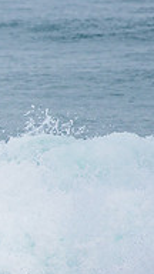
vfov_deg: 1.4
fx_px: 11477
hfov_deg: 0.8
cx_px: -194
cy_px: 168
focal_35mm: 1581
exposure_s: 1/2000
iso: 400
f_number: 5.6
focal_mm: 500
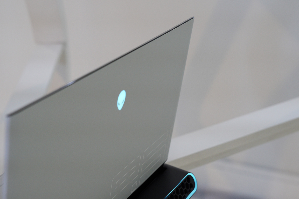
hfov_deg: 28.8
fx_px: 581
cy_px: 100
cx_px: 150
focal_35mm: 70
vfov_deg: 19.5
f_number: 4
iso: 800
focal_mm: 47
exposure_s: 1/80
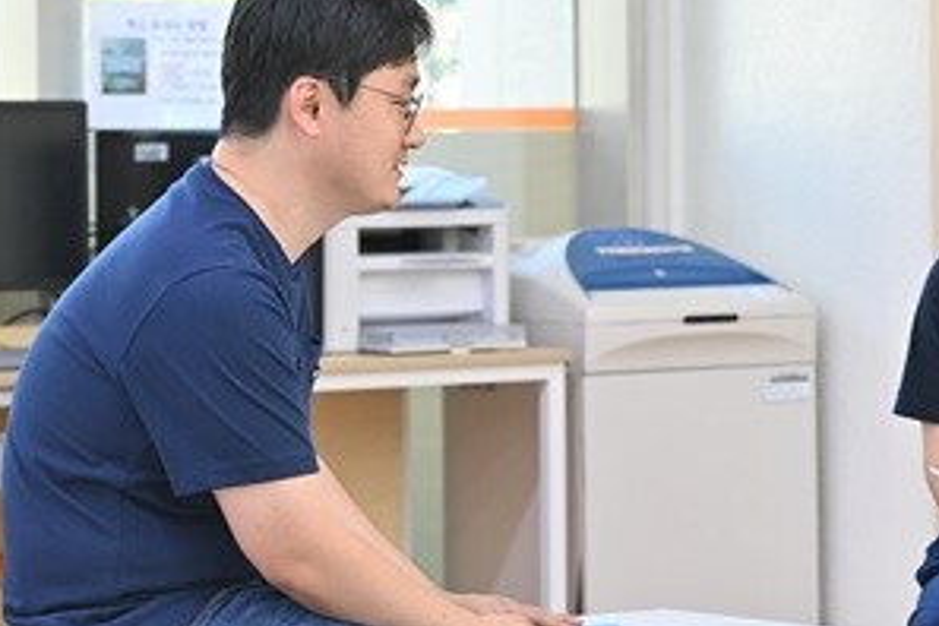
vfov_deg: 7.1
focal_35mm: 192
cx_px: 787
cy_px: 149
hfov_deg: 10.7
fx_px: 5008
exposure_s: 1/125
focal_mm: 95
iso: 1250
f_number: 4.5
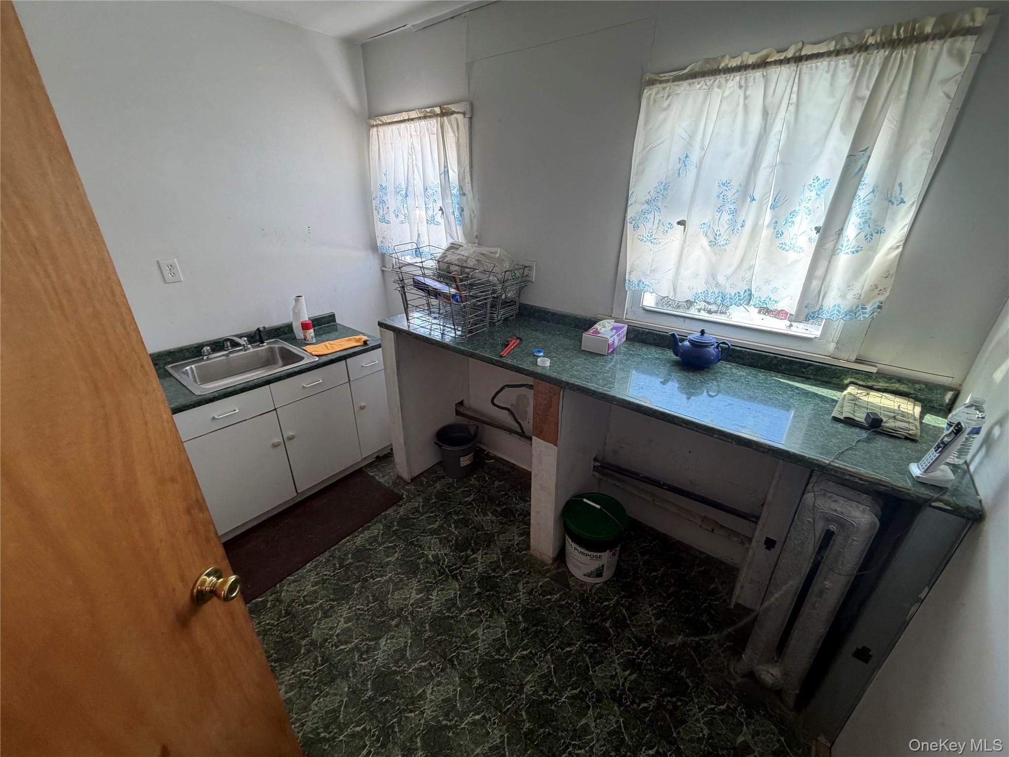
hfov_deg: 102.1
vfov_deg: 85.7
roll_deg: -1.2
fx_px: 408
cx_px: 504
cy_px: 378
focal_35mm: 14
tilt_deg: -20.0
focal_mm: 2.22
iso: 125
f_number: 2.2
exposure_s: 1/121
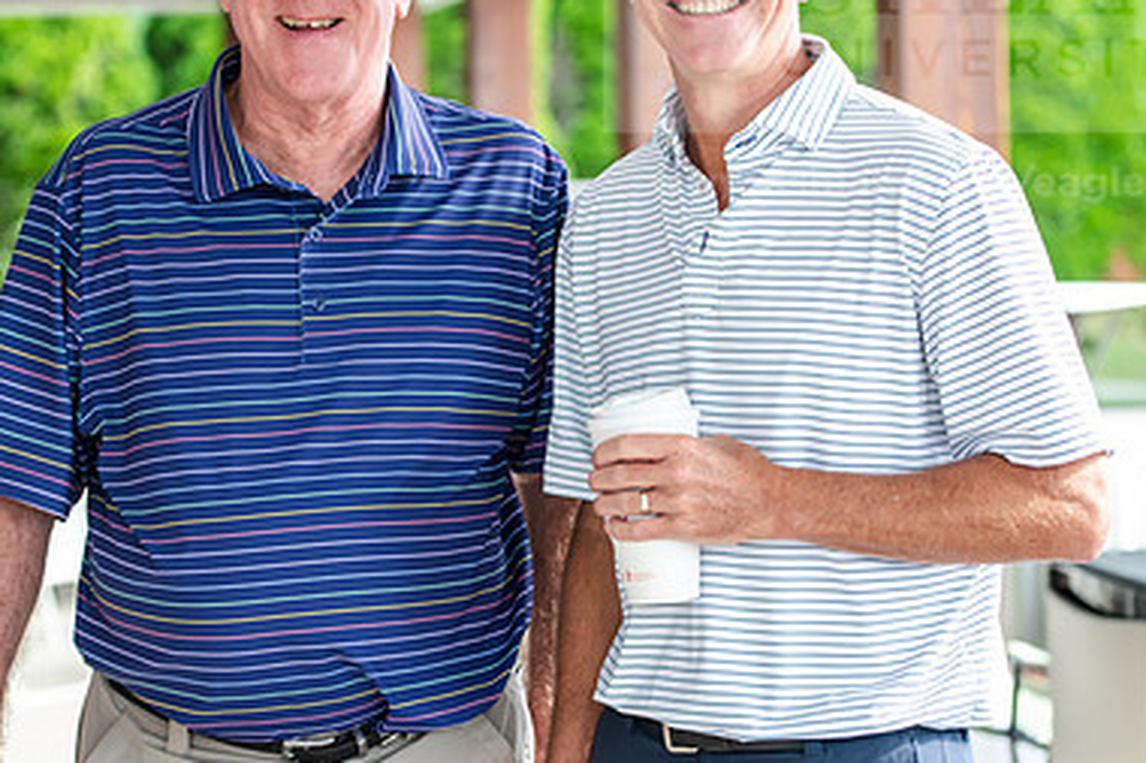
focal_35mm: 107
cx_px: 513
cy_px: 246
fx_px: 3405
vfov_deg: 12.8
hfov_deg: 19.1
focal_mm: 70
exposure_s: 1/250
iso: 400
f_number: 3.5
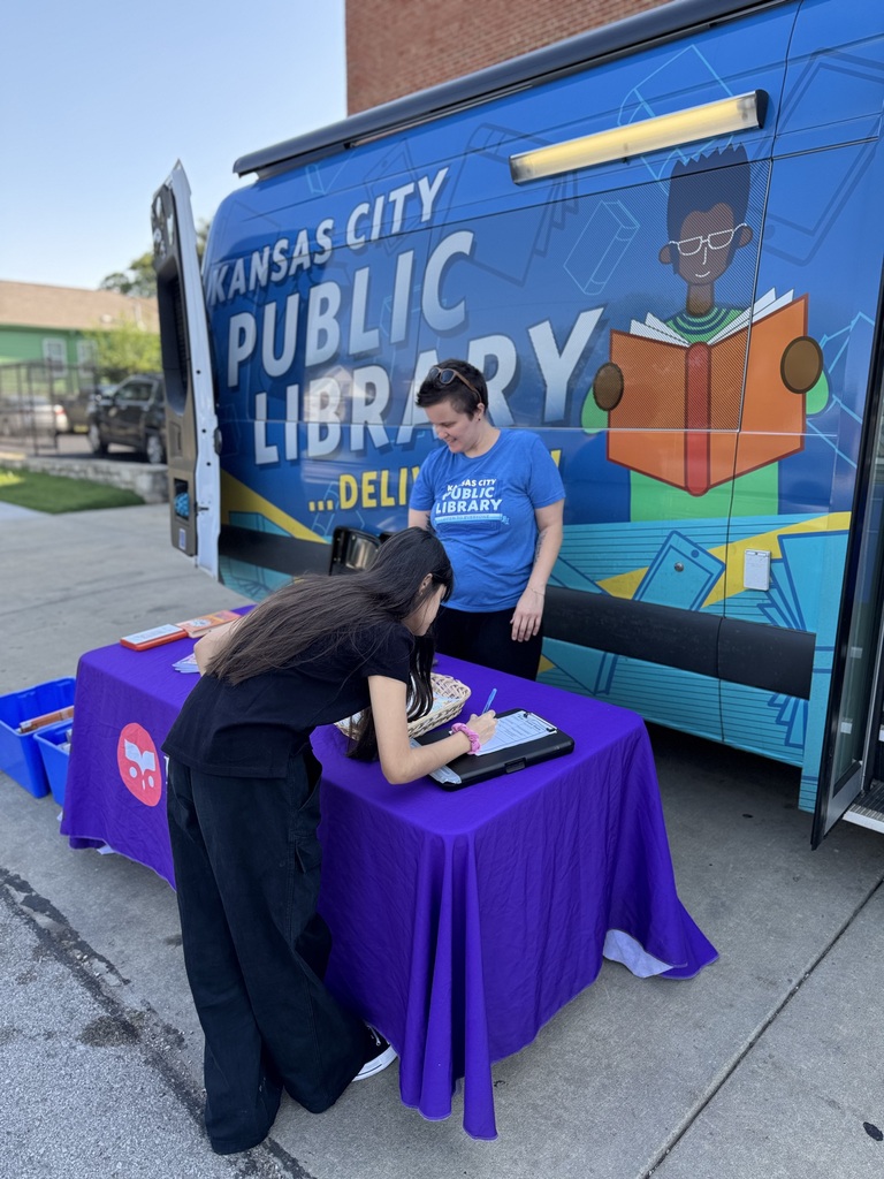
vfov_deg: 71.6
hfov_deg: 56.8
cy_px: 590
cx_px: 442
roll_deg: +0.0
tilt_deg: -11.5
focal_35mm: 24
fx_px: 817
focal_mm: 6.76
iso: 80
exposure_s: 1/499
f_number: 1.78
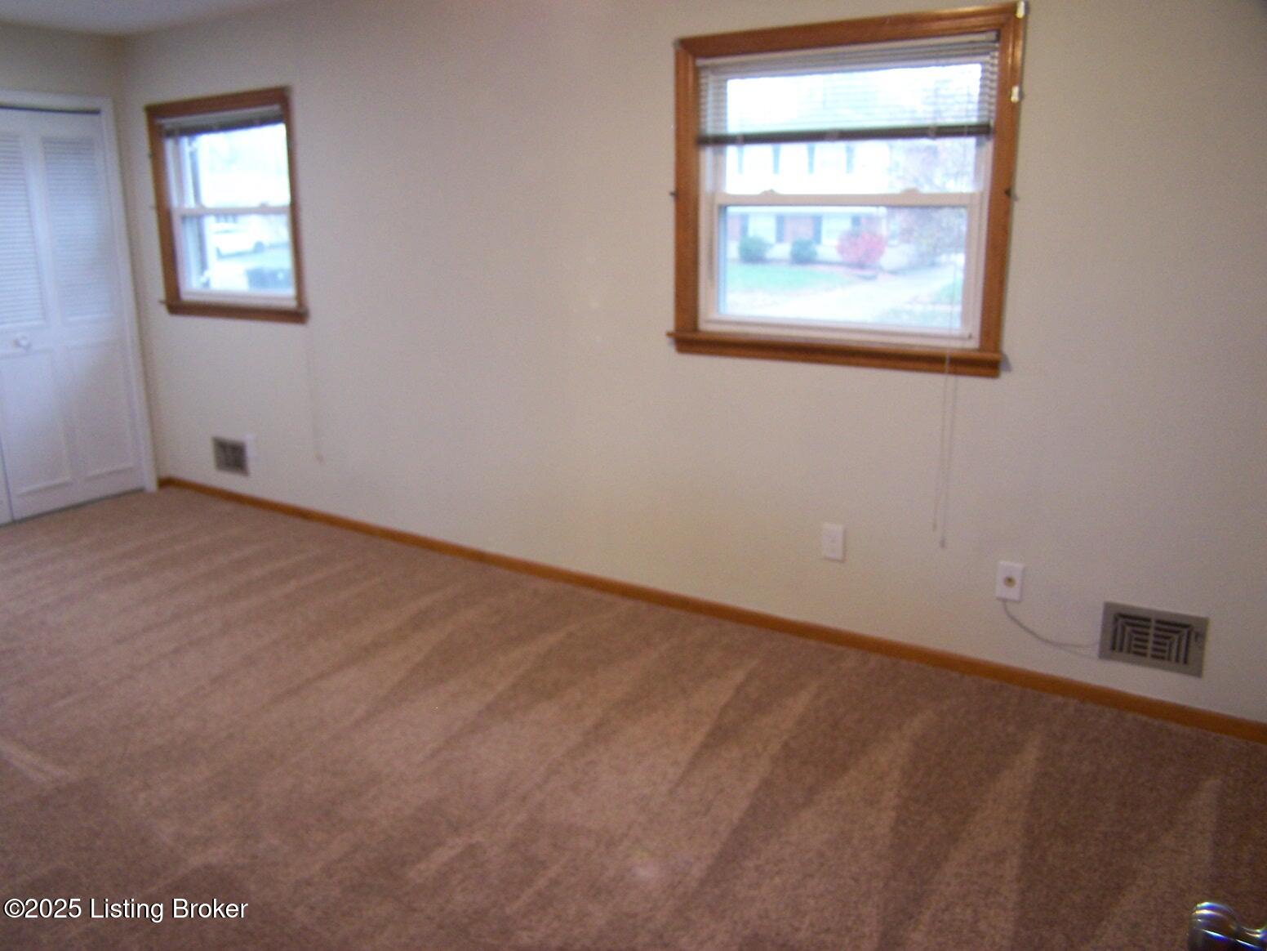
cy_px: 476
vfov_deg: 37.7
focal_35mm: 38
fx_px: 1391
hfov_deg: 49.0
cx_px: 634
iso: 140
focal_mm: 6.3
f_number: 2.8
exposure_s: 1/20
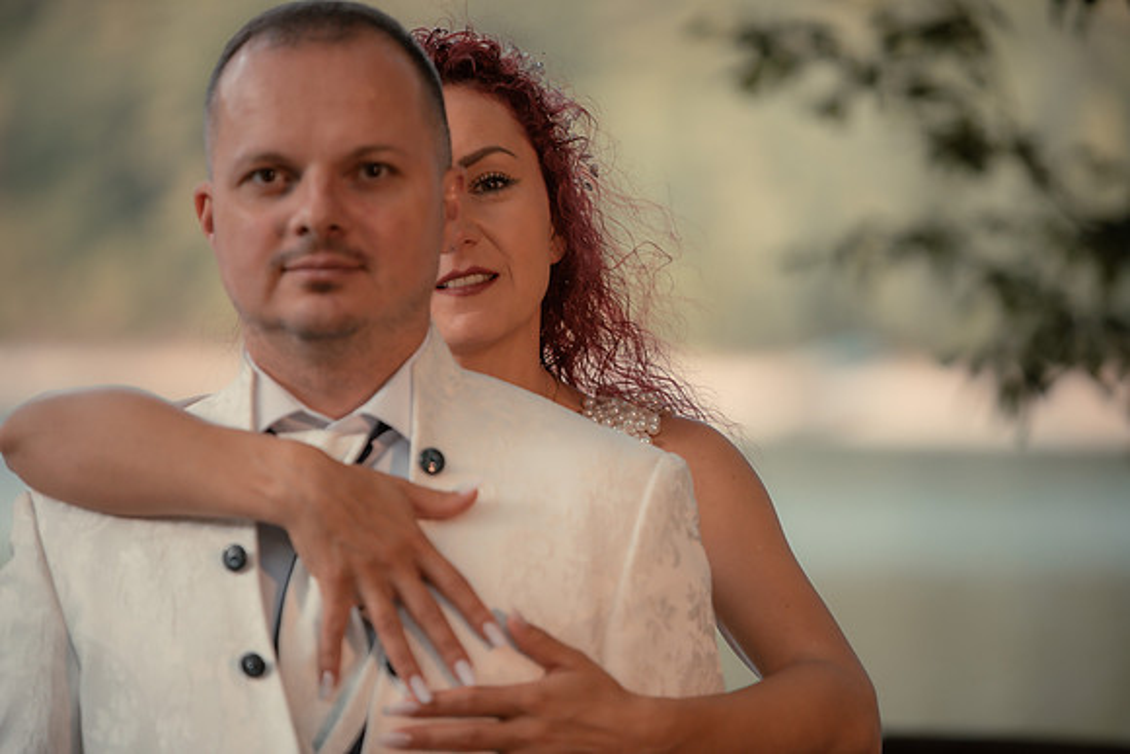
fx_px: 6279
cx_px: 565
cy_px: 377
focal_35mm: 200
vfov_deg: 6.9
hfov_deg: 10.3
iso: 500
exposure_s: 1/250
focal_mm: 200
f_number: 2.8
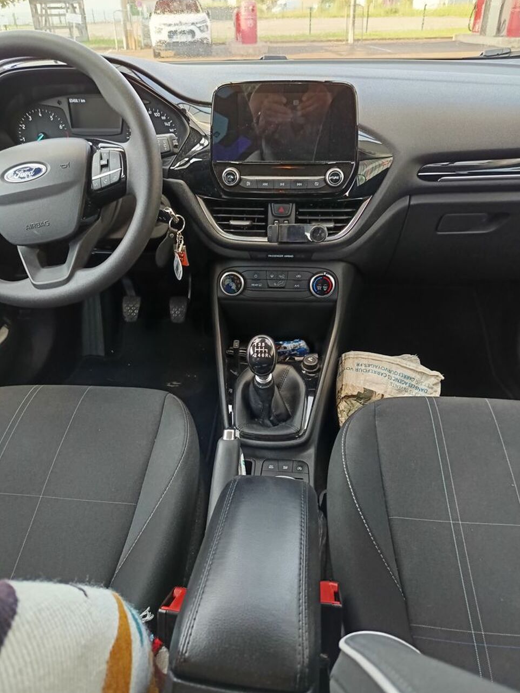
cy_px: 333
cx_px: 253
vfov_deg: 69.4
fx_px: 501
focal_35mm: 25
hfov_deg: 54.9
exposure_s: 1/50
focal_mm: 5.31
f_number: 1.7
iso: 337
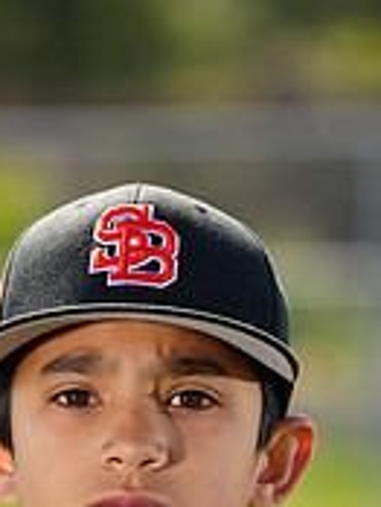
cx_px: 83
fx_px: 9223
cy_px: 816
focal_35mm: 630
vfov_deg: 3.1
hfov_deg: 2.4
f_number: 4.5
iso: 64
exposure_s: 1/250
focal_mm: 197
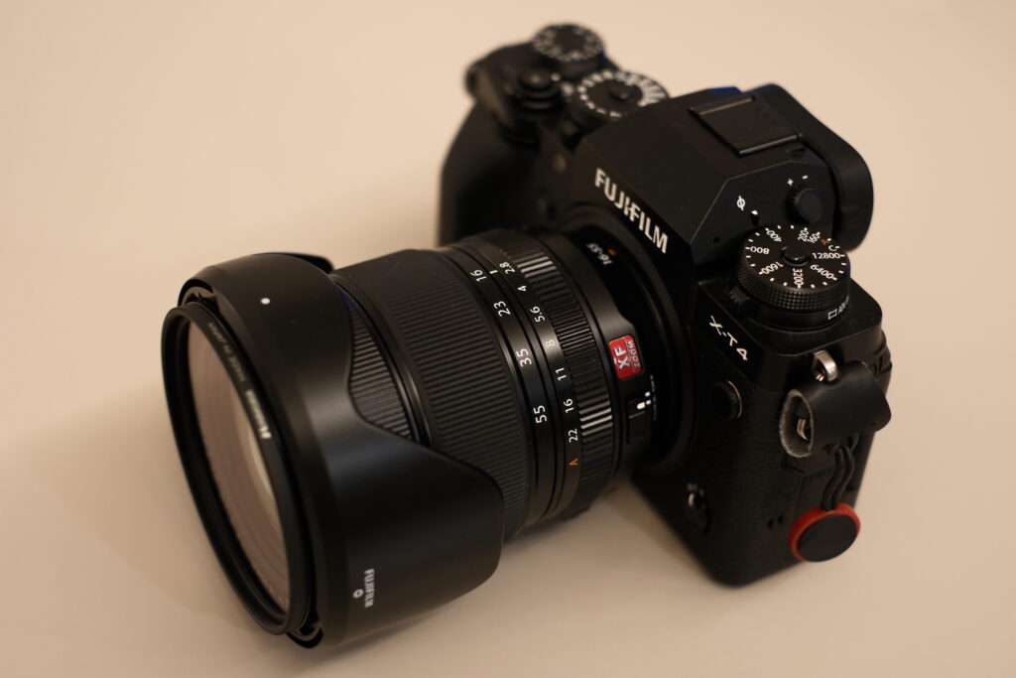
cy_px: 339
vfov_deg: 25.5
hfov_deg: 37.5
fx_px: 1496
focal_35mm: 53
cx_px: 508
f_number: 2.8
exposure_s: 1/25
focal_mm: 35
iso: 500
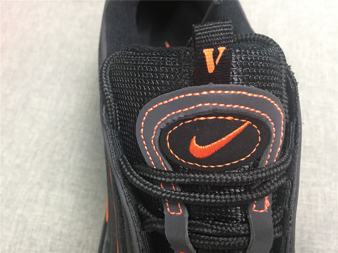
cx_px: 169
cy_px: 126
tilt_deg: -66.6
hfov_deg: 61.7
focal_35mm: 29
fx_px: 283
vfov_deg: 48.2
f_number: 2.2
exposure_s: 1/20
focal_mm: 4.15
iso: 250
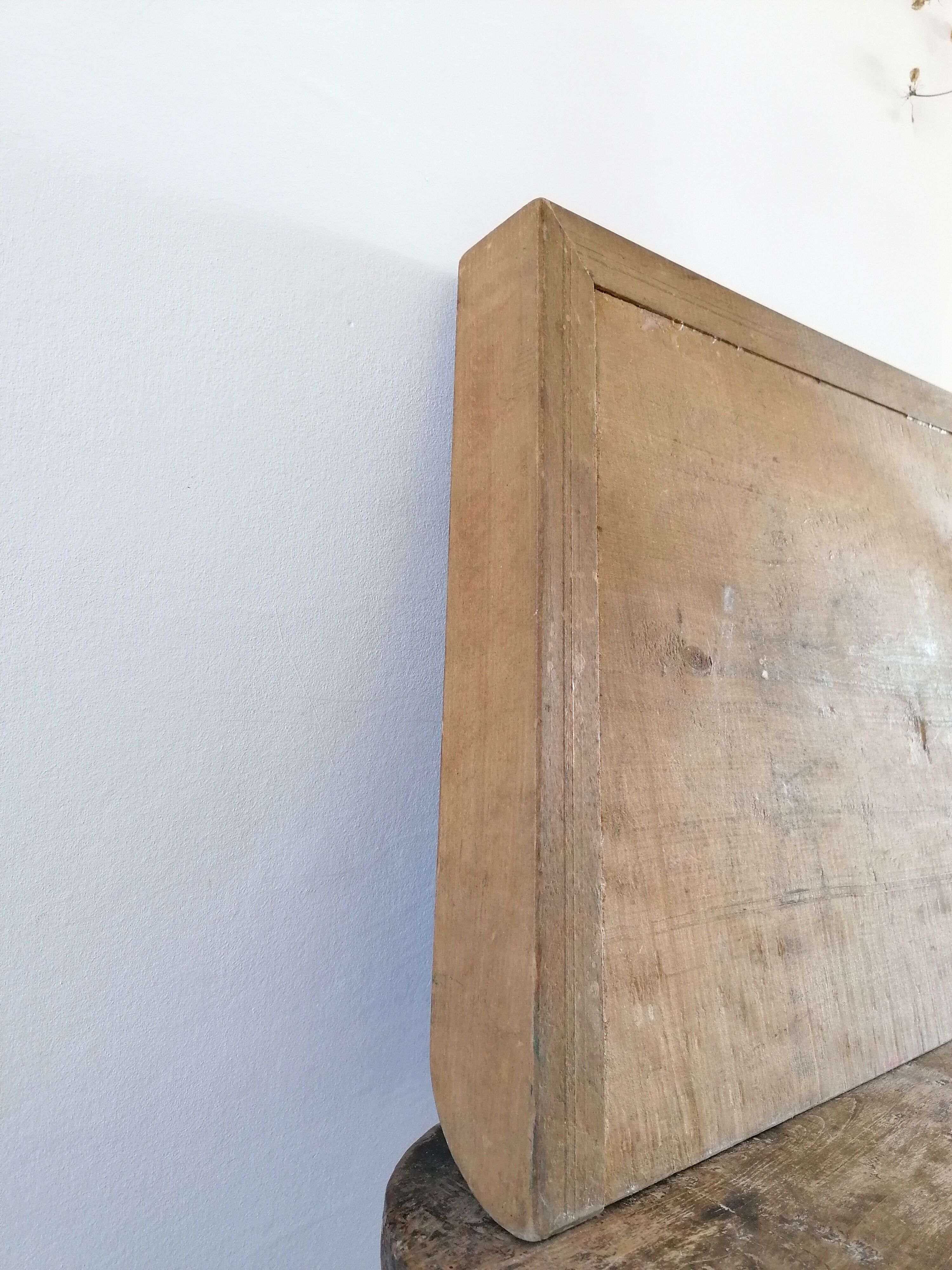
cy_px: 635
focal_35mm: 27
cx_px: 476
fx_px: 990
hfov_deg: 51.4
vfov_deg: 65.3
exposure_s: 1/50
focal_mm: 4.75
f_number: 1.8
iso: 200
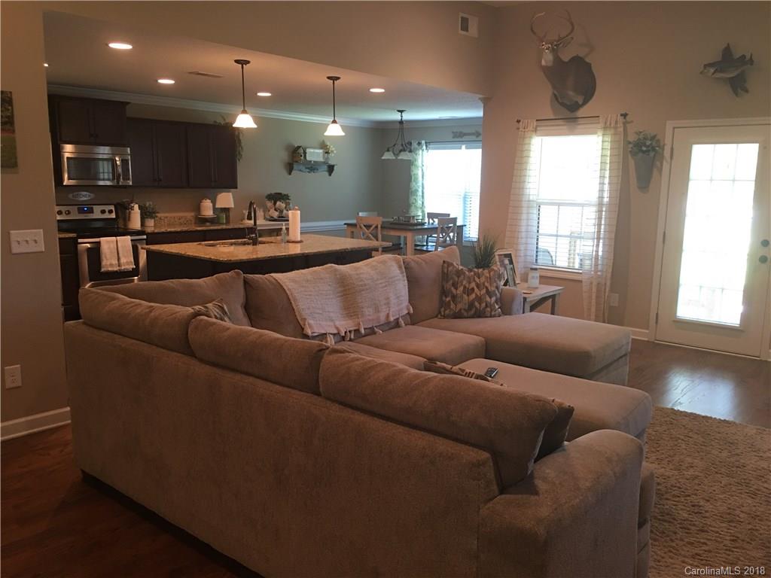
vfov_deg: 48.2
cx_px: 386
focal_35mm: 29
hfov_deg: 61.7
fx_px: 646
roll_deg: -0.5
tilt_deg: -9.7
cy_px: 289
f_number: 2.2
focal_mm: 4.15
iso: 64
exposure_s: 1/15
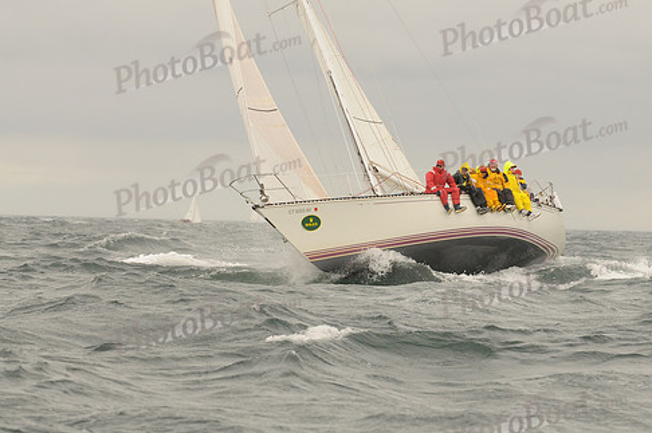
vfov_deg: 5.7
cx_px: 370
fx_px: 4371
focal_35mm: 242
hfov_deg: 8.5
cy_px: 233
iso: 200
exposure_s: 1/1000
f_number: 4.5
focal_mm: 135
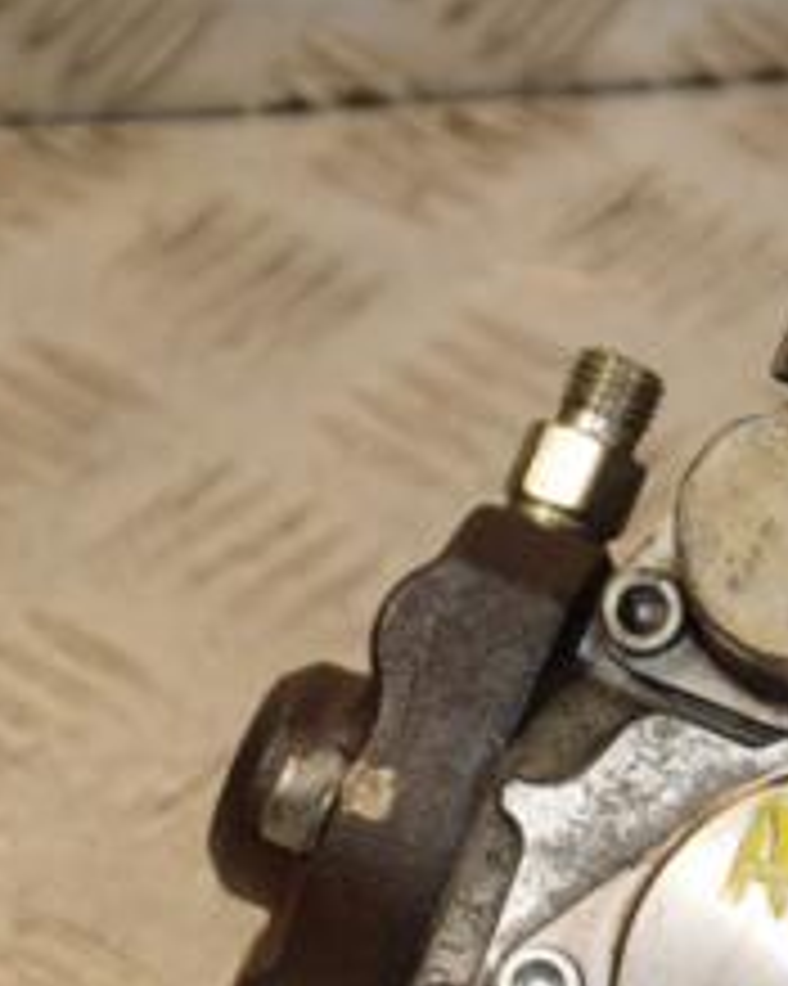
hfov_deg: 6.0
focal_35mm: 255
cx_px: 865
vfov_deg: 7.6
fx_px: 7439
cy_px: 882
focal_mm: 66
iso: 800
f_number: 6.3
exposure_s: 1/200
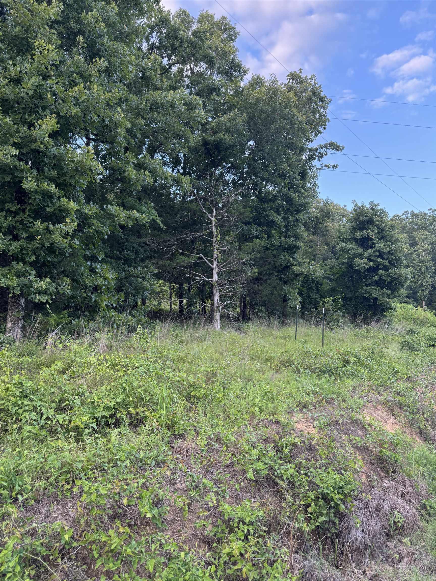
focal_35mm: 24
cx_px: 218
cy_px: 290
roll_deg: +2.1
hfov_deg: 56.8
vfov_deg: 71.6
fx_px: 403
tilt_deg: +3.6
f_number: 1.78
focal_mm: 6.76
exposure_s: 1/137
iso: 100
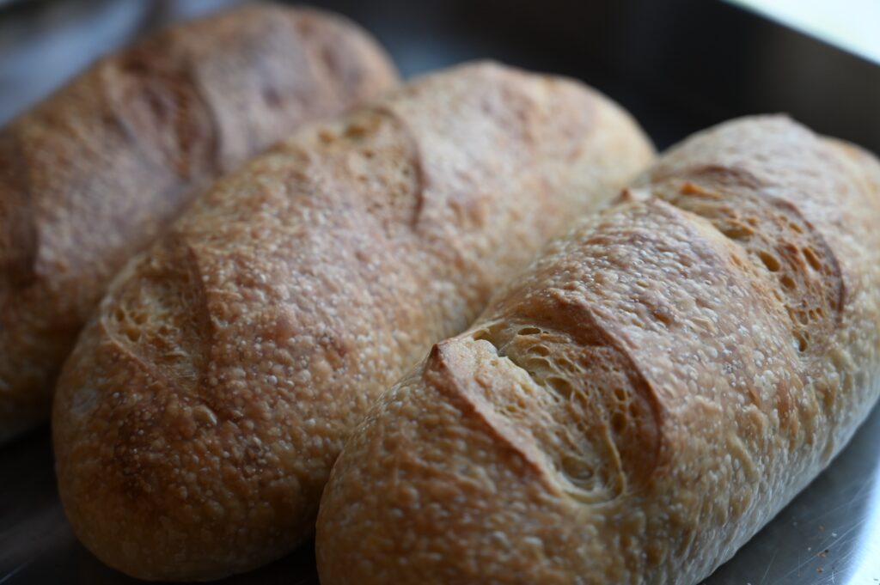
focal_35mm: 70
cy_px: 292
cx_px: 440
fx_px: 1710
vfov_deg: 19.4
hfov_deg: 28.9
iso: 400
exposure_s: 1/200
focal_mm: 70
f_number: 4
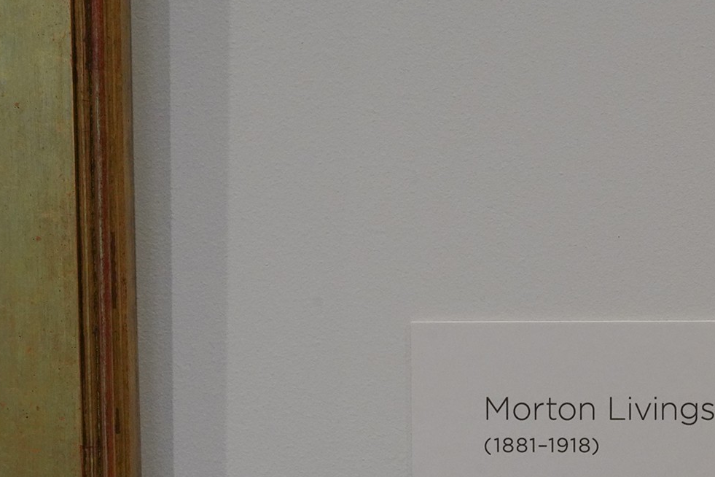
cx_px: 700
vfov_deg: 12.8
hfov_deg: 18.8
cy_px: 478
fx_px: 2105
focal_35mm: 106
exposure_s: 1/100
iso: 6400
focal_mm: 52
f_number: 13
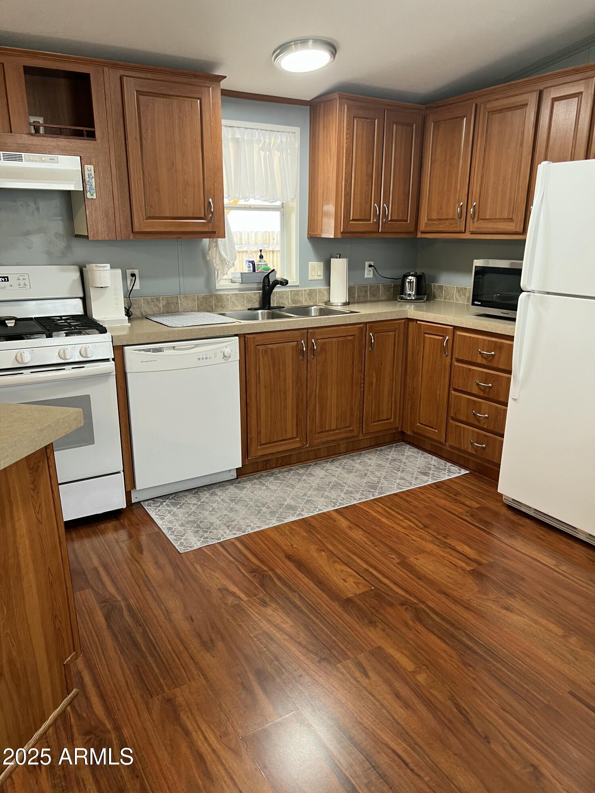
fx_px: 596
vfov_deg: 67.3
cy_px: 396
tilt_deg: -15.9
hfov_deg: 53.1
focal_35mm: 26
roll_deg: -0.4
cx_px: 298
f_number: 1.5
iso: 100
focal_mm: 5.7
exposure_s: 1/60
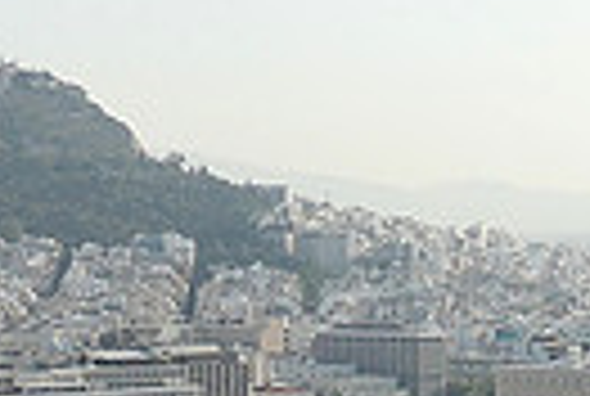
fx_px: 2612
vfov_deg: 8.6
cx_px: 531
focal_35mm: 159
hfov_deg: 12.8
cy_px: 389
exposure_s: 1/1600
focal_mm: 8.8
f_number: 3.3
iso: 200
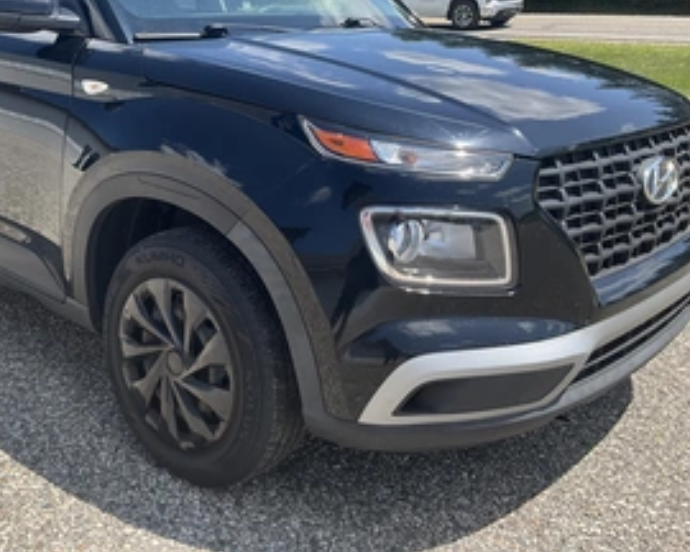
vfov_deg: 35.4
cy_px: 192
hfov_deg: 43.4
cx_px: 253
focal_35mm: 42
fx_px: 858
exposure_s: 1/855
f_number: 1.8
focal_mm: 3
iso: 25
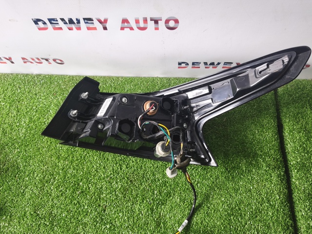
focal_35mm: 23
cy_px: 117
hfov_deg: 73.9
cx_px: 156
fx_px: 207
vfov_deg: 58.9
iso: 160
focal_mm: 5.35
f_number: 1.7
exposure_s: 1/100
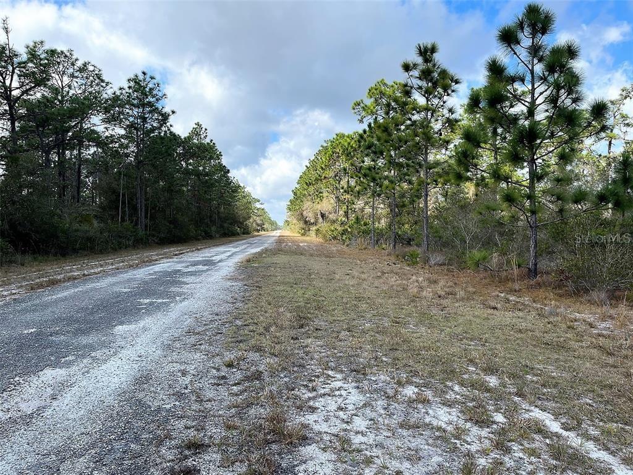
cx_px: 316
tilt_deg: -1.4
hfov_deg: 67.3
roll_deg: +0.1
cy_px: 238
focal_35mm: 26
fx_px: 475
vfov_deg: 53.1
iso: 50
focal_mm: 5.1
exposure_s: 1/2222
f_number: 1.6
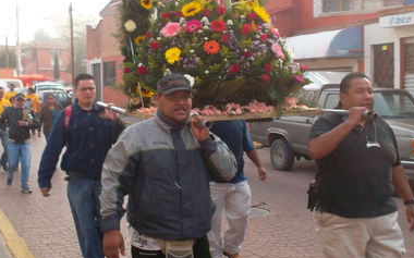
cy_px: 115
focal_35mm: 50
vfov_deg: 25.8
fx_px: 564
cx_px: 174
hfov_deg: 40.2
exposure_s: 1/140
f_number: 3.3
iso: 80
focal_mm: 4.1
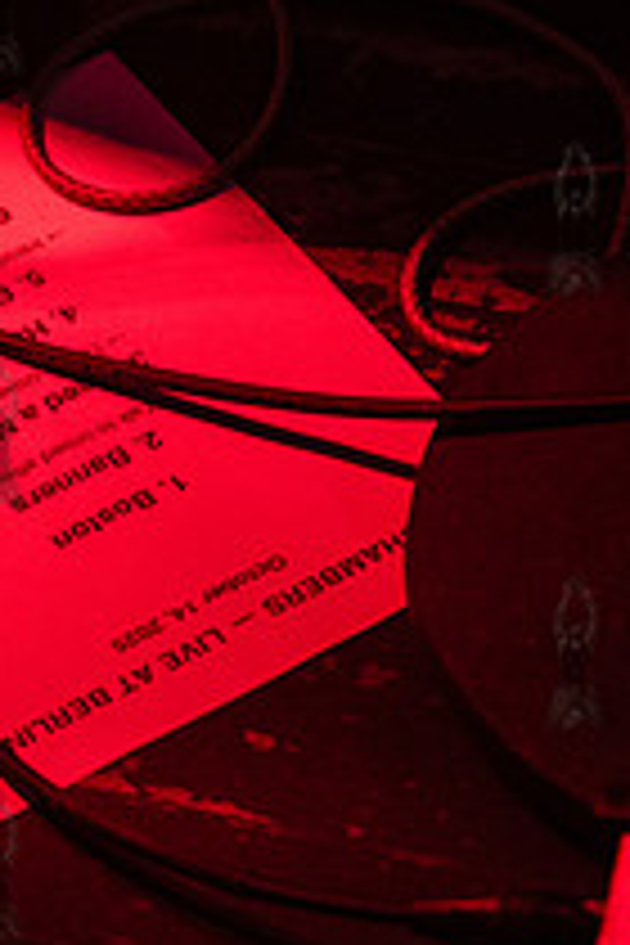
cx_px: -9
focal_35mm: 193
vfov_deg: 10.7
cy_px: 432
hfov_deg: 7.1
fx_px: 5066
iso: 8000
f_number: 3.5
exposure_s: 1/320
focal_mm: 70
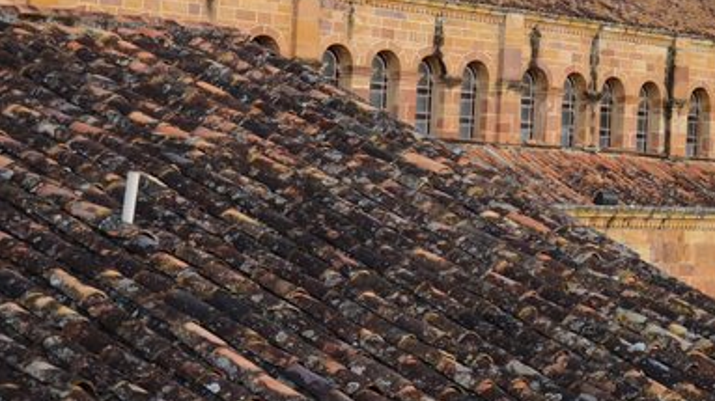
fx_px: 2236
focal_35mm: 118
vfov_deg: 10.2
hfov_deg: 17.5
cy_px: 71
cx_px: 808
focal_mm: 32
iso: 400
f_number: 6.3
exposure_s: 1/160
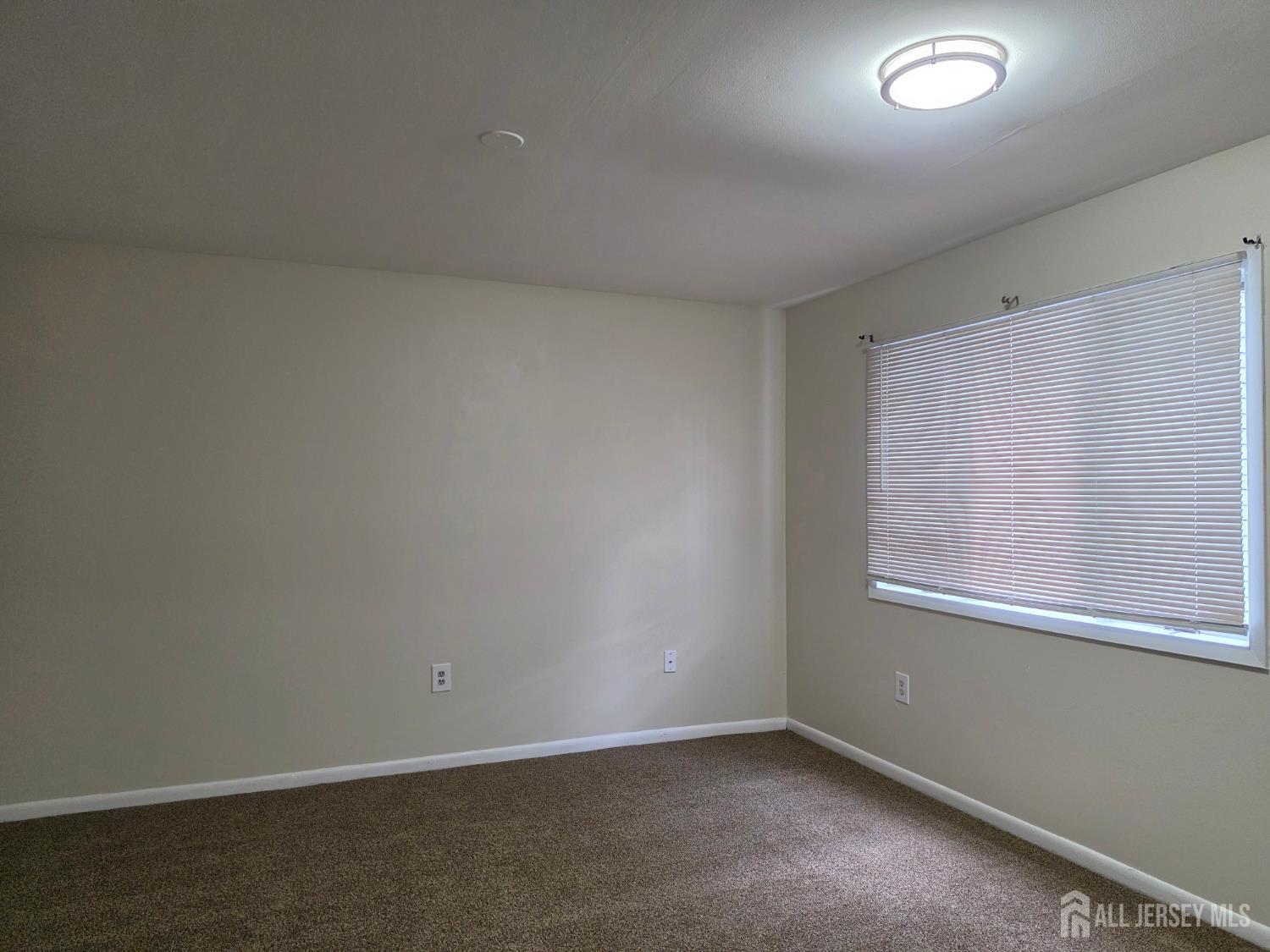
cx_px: 635
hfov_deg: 73.9
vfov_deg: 58.9
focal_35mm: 23
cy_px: 476
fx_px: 844
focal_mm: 6.5
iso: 125
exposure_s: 1/120
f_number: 1.4
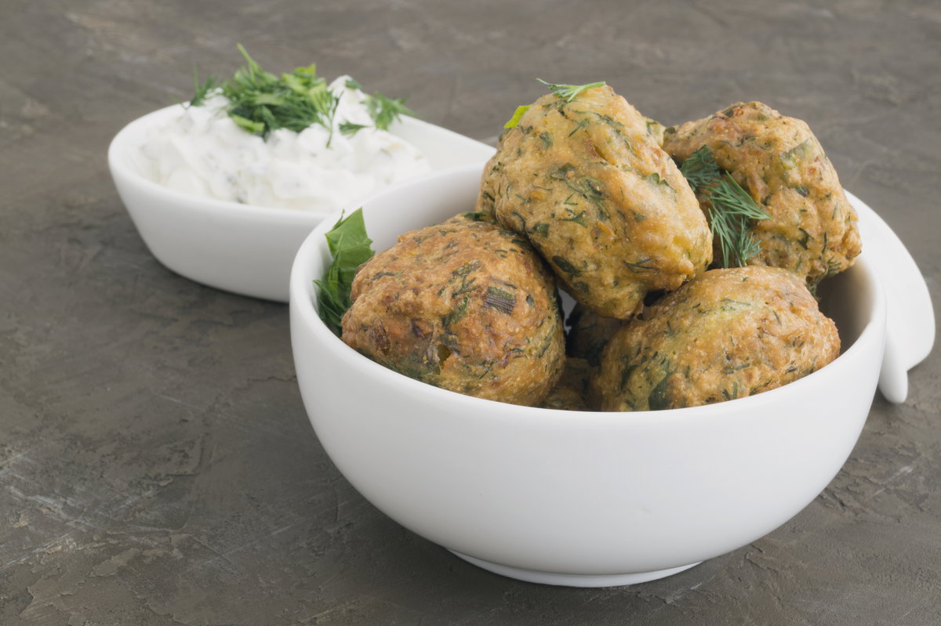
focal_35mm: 82
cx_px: 470
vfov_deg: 16.5
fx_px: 2155
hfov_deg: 24.6
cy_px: 313
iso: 100
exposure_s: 1/3
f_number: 22
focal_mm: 55
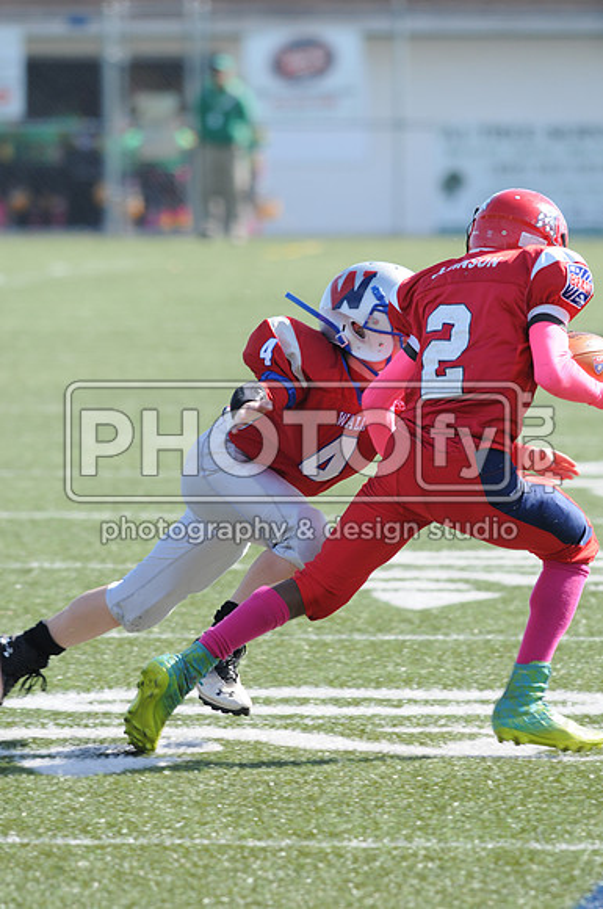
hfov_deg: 3.0
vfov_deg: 4.6
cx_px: 302
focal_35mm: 450
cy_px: 454
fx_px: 11339
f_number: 5
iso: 200
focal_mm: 300
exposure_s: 1/500
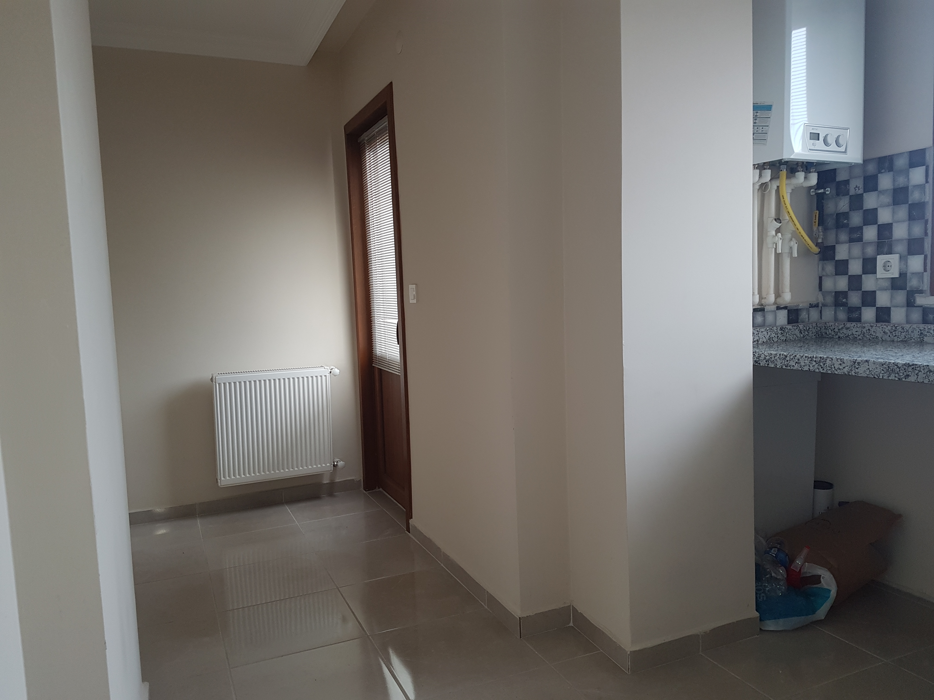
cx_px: 467
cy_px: 350
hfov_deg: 67.3
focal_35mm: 26
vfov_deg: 53.1
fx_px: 702
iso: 64
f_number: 1.7
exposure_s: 1/100
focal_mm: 4.2
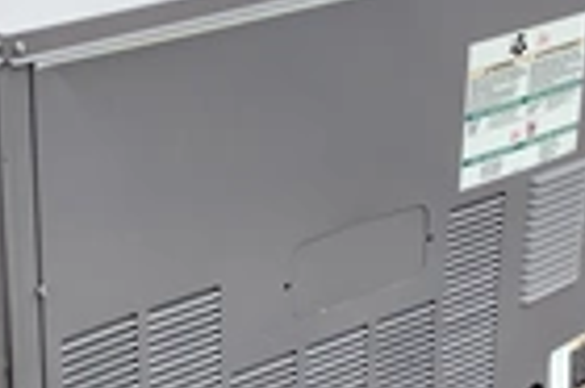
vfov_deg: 14.8
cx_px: 259
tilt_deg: -29.0
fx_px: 1493
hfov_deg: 22.2
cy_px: 188
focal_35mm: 92
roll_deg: -1.6
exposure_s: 1/776
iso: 25
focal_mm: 3.3
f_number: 2.4
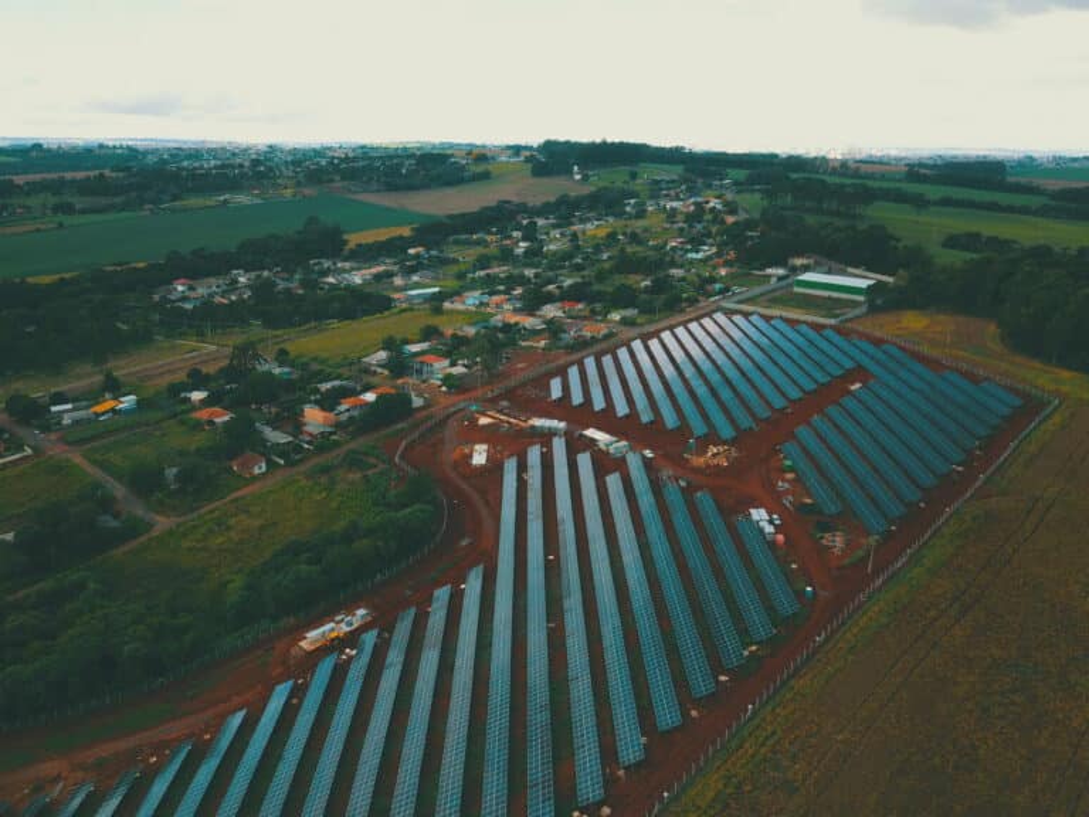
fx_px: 818
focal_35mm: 26
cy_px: 408
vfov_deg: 53.1
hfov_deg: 67.3
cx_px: 544
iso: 100
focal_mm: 4.73
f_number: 2.2
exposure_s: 1/344
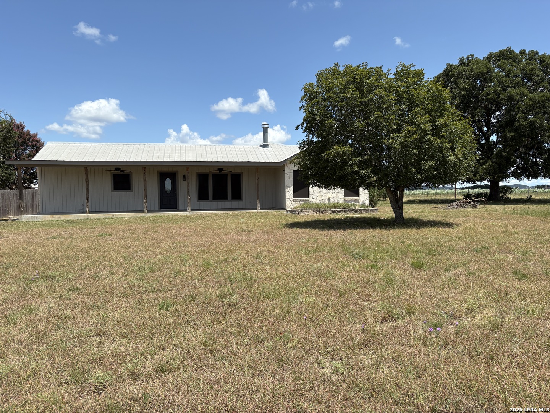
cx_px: 275
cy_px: 206
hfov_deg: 67.3
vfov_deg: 53.1
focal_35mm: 26
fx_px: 413
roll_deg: +1.4
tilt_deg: -0.9
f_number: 1.6
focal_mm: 5.96
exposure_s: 1/3448
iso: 50
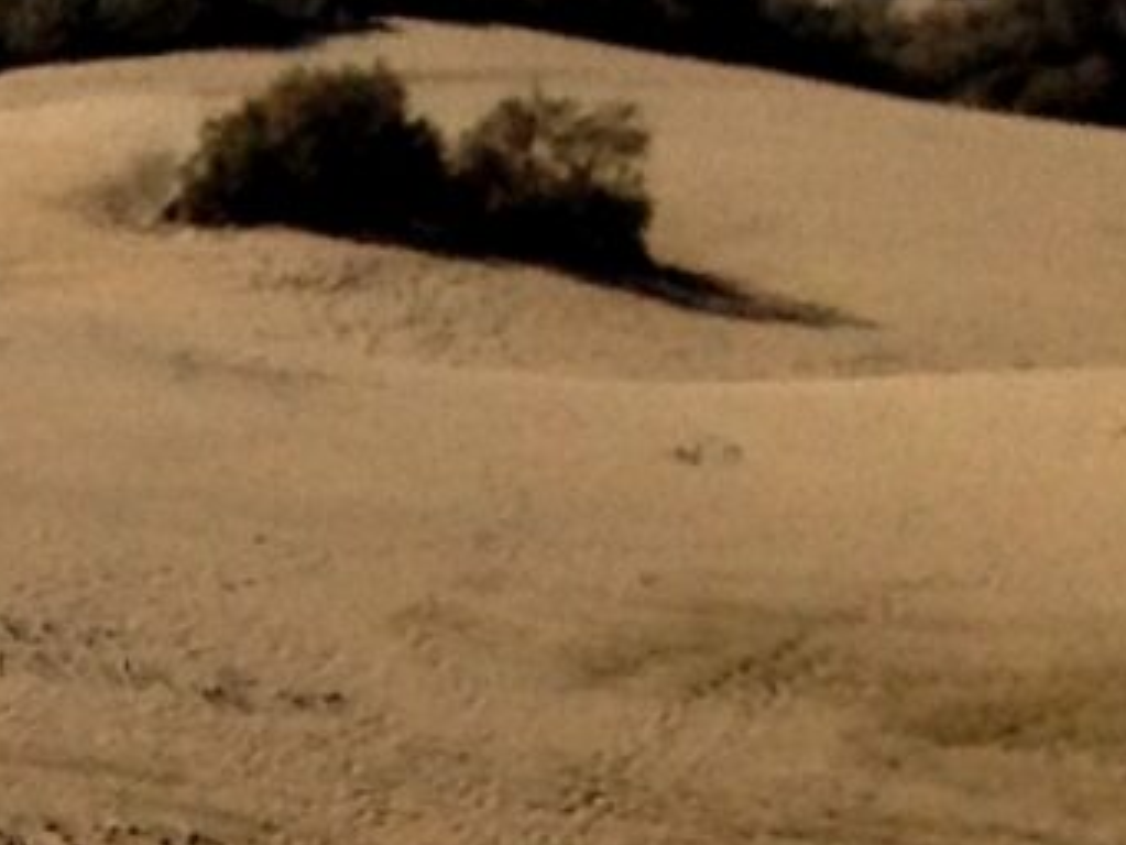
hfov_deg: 7.0
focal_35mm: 263
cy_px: 1891
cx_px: -1760
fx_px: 8558
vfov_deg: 5.5
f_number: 2.4
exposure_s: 1/3067
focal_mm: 4.28
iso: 50
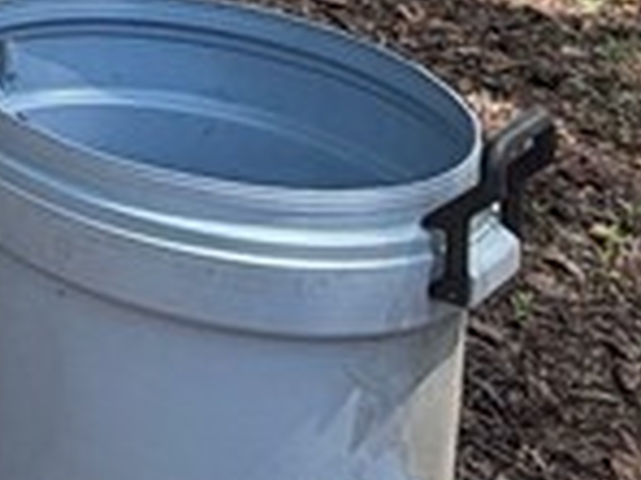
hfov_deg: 16.7
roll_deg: -0.4
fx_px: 1796
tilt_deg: -1.1
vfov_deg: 12.8
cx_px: -524
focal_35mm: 97
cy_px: -562
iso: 64
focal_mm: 2.22
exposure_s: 1/162
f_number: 2.2
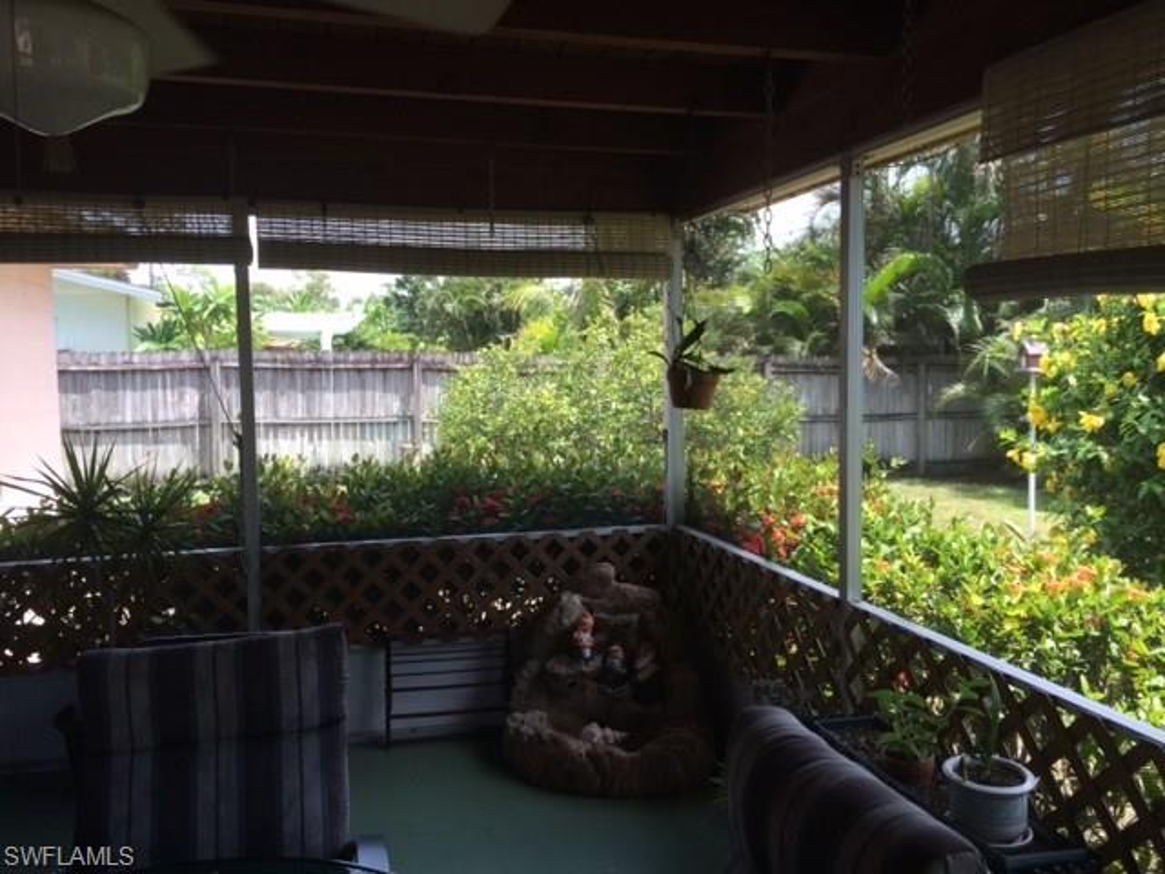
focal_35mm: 29
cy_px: 437
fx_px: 976
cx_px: 582
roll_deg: +1.7
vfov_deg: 48.2
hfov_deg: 61.7
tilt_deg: -3.9
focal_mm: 4.15
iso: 32
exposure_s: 1/240
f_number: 2.2
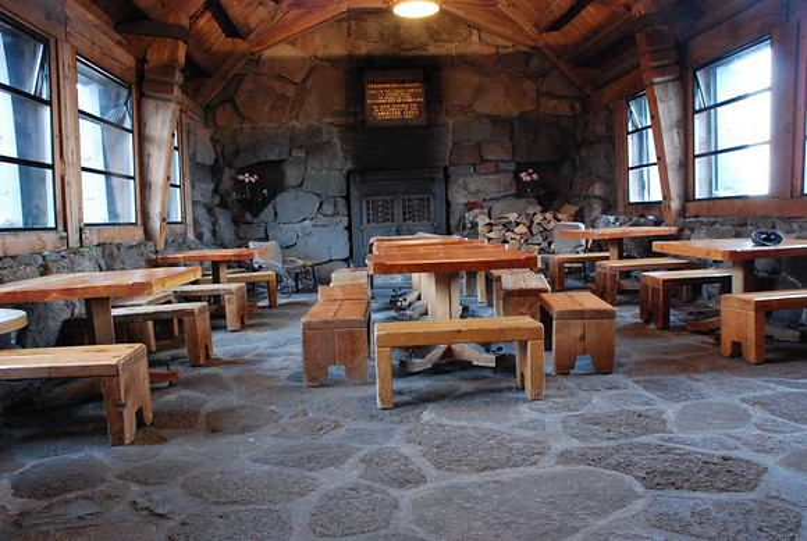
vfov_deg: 43.8
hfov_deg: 61.8
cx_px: 404
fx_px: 674
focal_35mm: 30
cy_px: 270
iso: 1600
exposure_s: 1.3
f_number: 13
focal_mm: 20
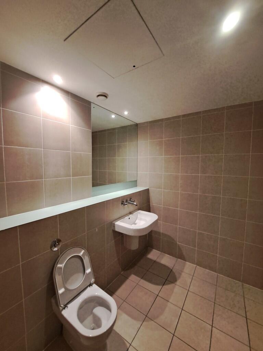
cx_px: 132
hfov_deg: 89.9
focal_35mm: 13
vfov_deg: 106.2
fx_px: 132
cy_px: 176
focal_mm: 1.74
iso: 200
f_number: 2.2
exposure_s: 1/25
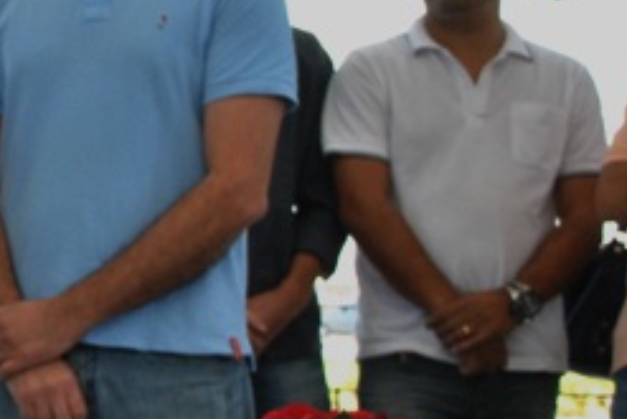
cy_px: 178
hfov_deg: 16.9
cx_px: -373
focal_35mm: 107
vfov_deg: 12.8
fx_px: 1865
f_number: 4
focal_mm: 22
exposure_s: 1/500
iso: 800
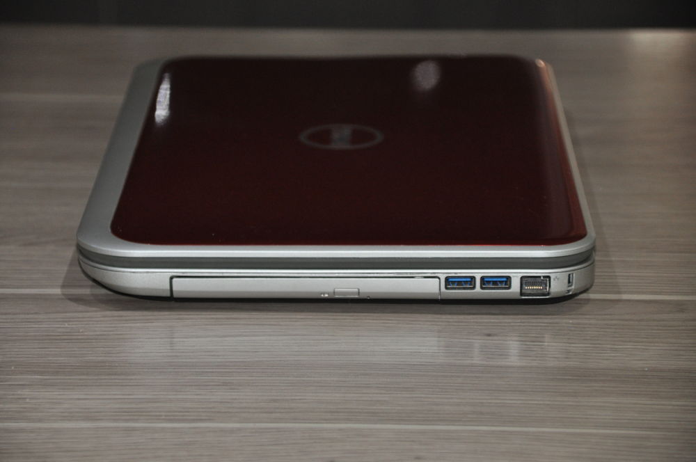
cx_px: 348
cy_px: 231
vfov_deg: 9.9
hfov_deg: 14.9
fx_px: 2665
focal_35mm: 138
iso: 800
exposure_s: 1/60
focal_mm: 92
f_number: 5.6
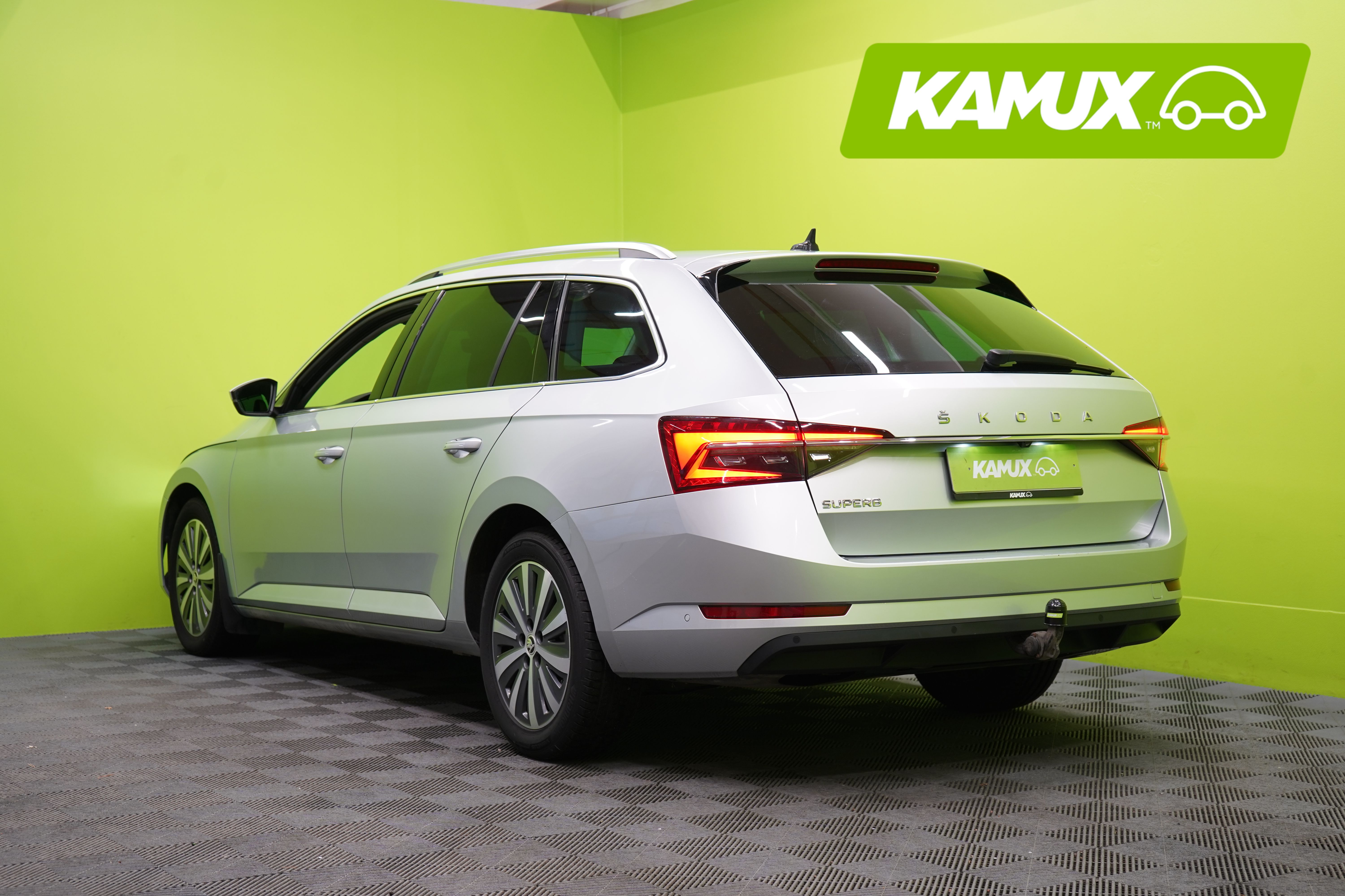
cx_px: 672
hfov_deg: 38.9
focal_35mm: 51
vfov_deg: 26.5
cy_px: 448
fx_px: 1905
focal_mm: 51
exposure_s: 1/30
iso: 400
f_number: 5
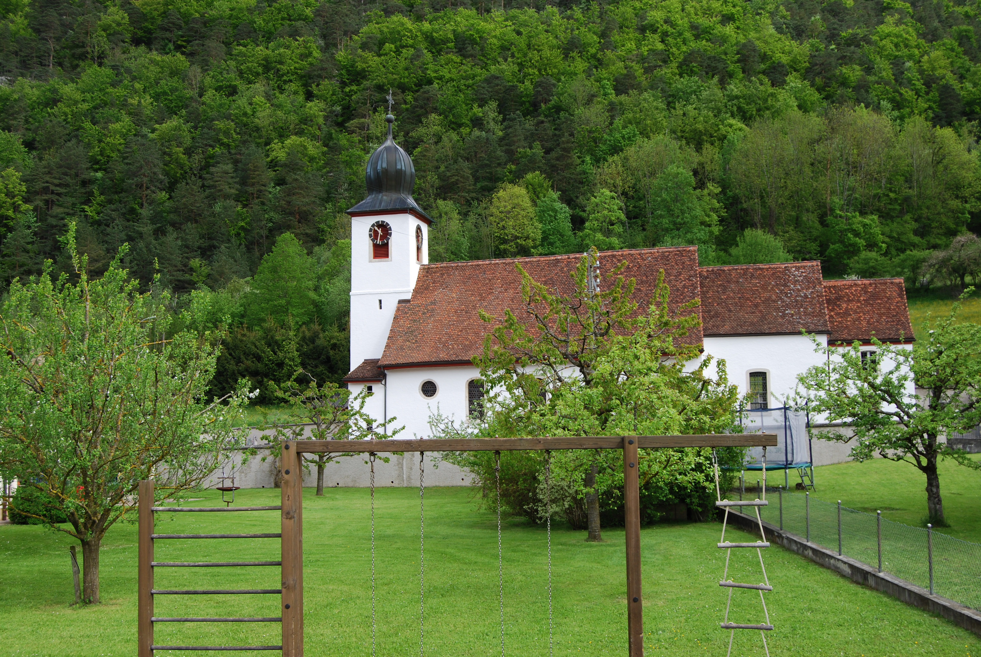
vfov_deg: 34.3
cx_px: 490
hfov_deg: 49.5
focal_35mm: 39
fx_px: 1064
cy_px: 328
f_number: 6.3
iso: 100
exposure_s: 1/160
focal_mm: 26
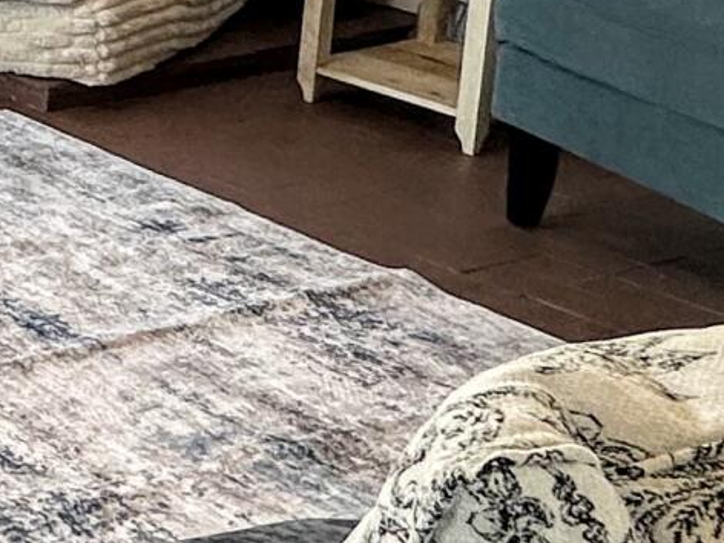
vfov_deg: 15.8
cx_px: -827
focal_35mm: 89
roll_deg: +1.7
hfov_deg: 15.8
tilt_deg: -10.6
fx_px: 1861
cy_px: -160
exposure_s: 1/118
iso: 40
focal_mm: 2.22
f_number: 2.2
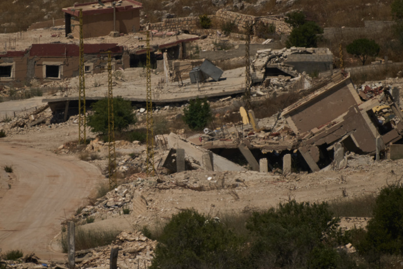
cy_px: 139
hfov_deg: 1.7
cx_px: 165
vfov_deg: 1.1
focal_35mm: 1246
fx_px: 13947
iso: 500
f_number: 5.6
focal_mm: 840
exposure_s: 1/8000
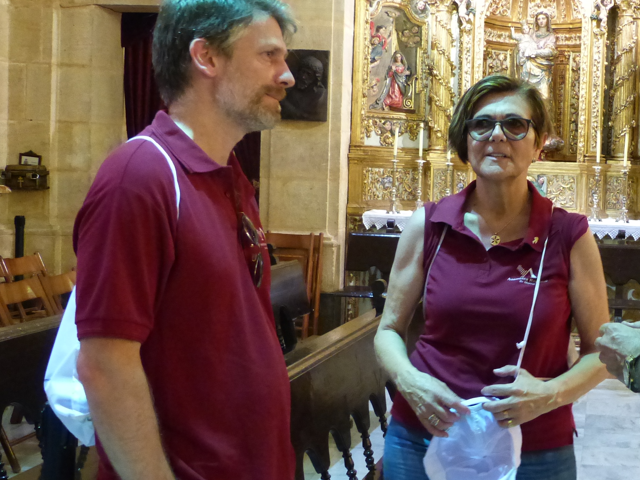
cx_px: 517
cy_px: 234
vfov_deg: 23.6
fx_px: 1146
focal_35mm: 62
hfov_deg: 30.4
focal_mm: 6.8
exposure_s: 1/25
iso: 800
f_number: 2.8
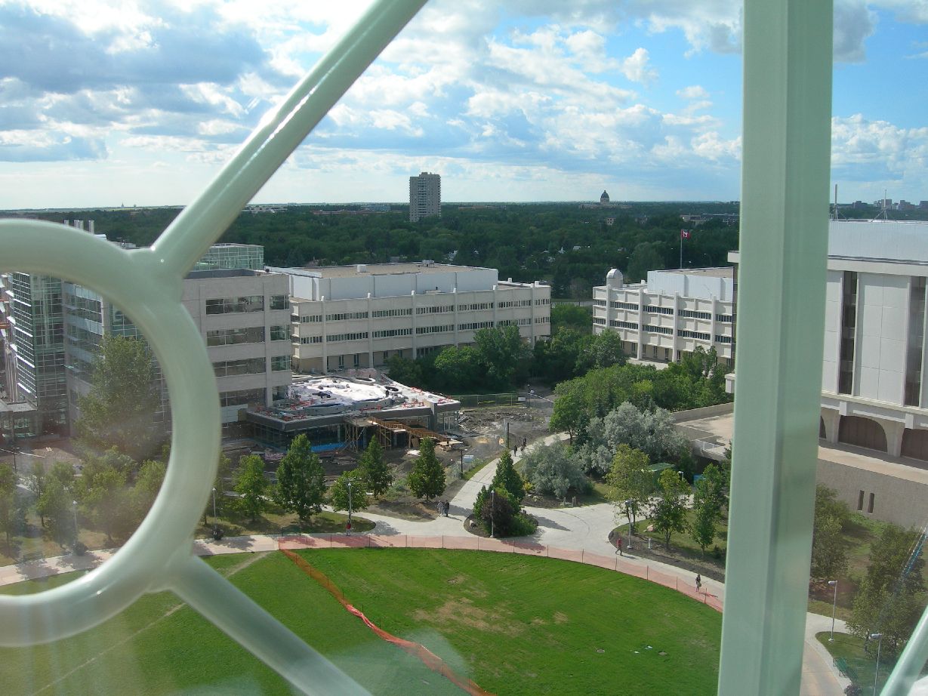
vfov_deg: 37.7
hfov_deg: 49.0
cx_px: 464
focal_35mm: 38
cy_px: 348
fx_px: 1019
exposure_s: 1/337
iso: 50
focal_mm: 7.8
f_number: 4.8
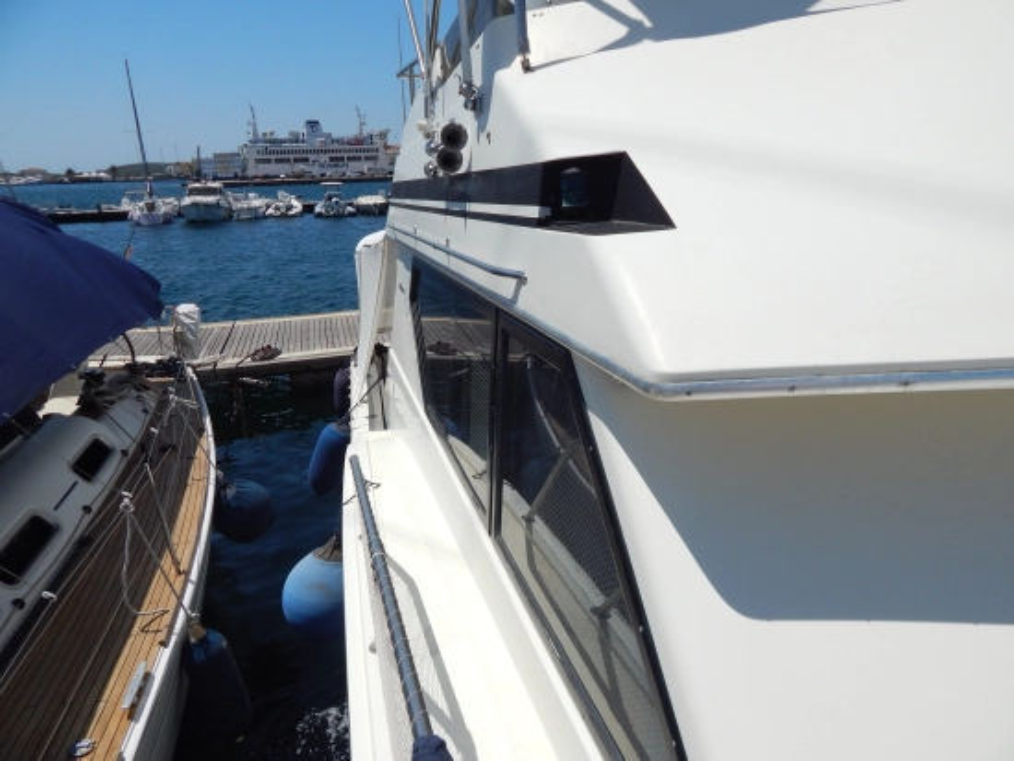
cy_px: 380
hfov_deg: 73.9
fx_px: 674
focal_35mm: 23
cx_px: 507
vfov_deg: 58.9
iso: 125
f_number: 6
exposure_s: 1/1500
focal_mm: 4
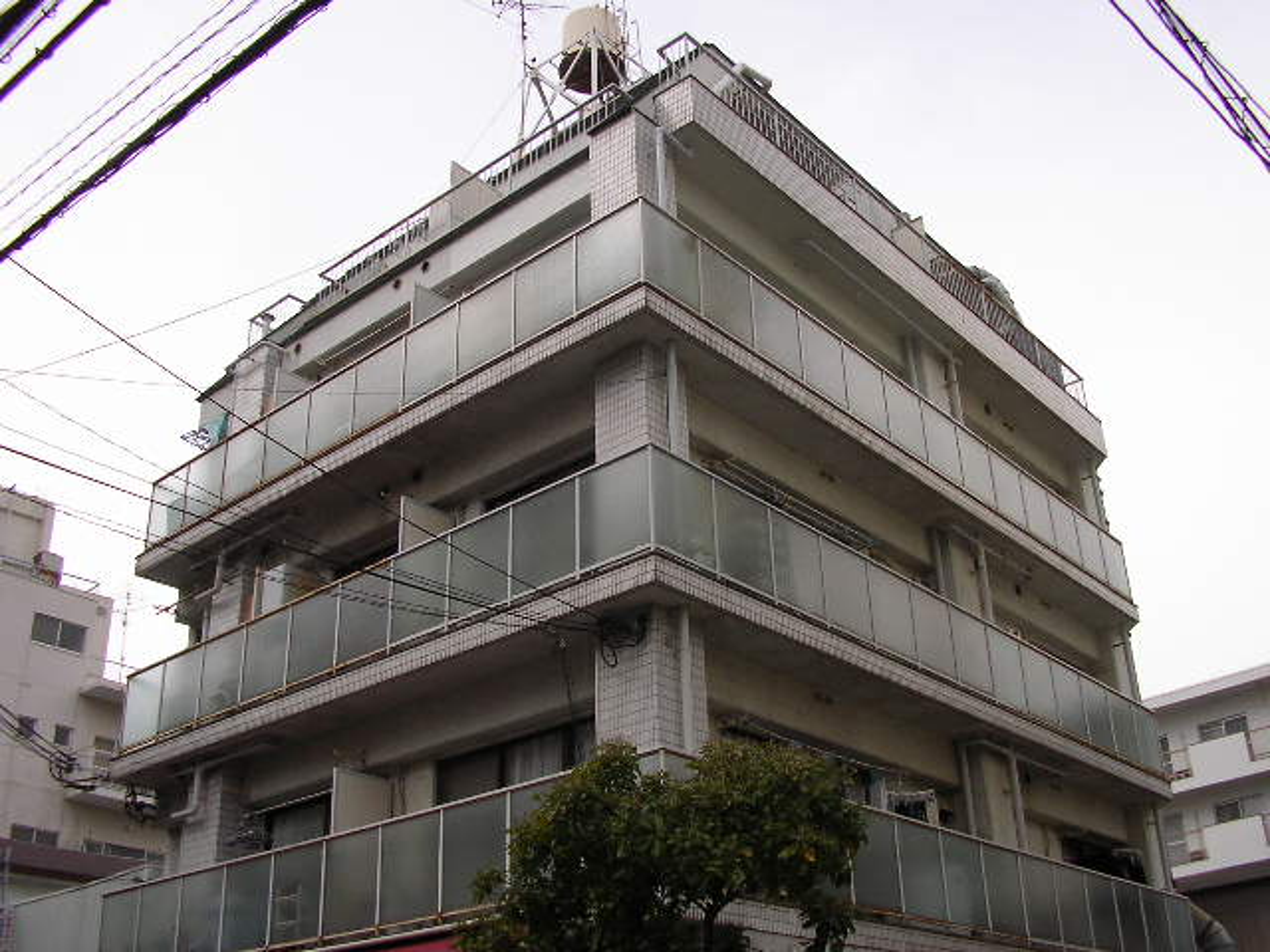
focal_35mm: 38
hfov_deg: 49.0
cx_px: 635
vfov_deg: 37.7
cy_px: 476
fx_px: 1394
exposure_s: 1/473
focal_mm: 5.8
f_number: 4.1
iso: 71
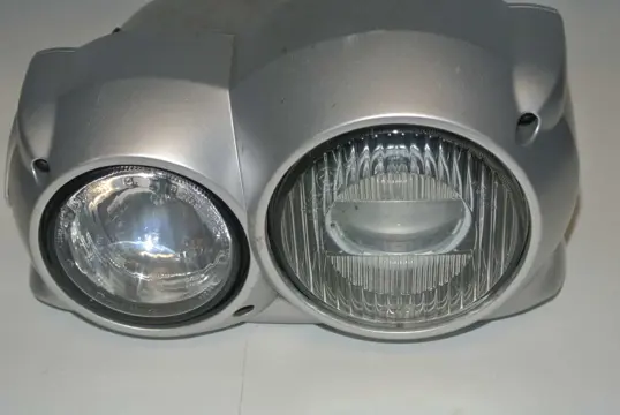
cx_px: 310
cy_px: 208
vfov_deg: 21.6
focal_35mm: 63
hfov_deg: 31.9
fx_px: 1086
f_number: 5
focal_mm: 23.6
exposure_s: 1/60
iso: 200
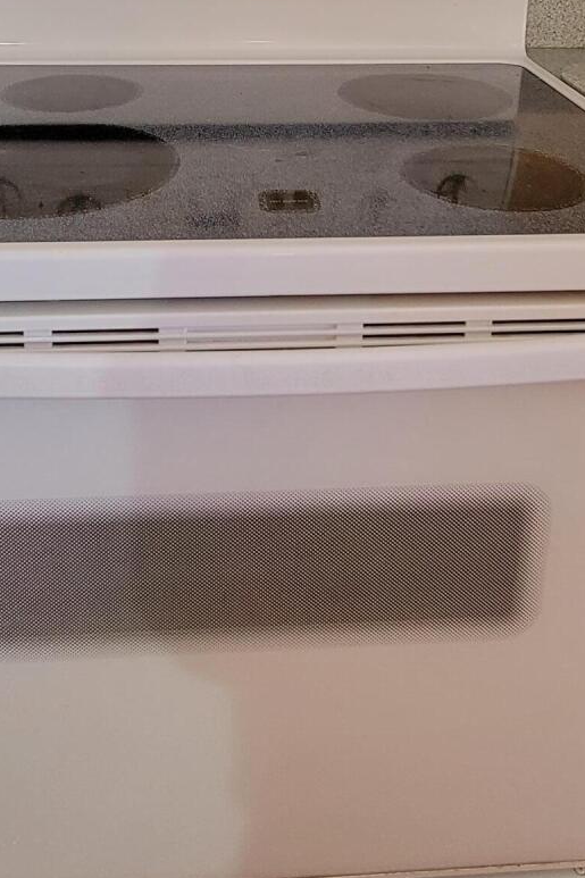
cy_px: 126
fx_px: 853
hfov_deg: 37.8
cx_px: 249
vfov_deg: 49.8
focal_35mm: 35
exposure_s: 1/40
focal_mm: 2.2
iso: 320
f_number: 2.2
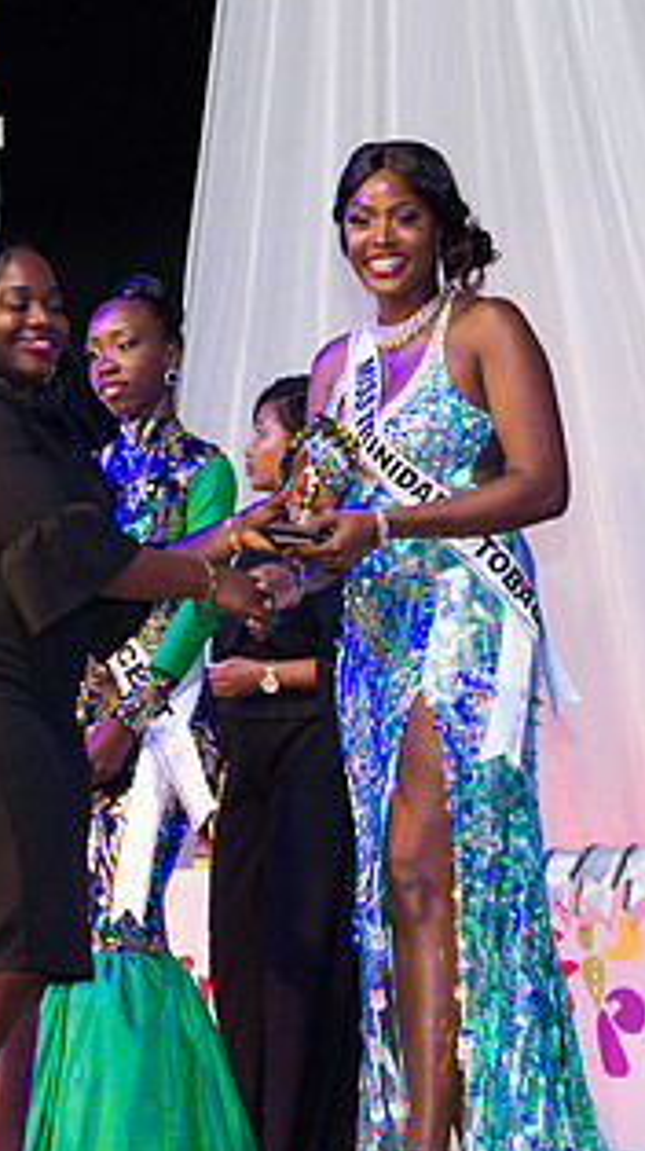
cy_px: 524
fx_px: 3780
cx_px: 309
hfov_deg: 9.8
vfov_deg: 17.3
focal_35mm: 124
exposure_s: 1/160
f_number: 5
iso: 4000
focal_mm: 55
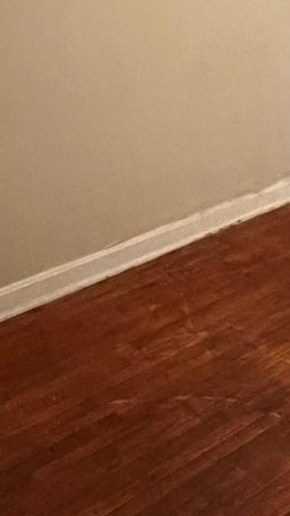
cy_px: 79
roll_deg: -1.5
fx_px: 793
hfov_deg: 15.6
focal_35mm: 58
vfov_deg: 34.5
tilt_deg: -18.5
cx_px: 608
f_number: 2.2
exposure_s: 1/40
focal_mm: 2.22
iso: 1000
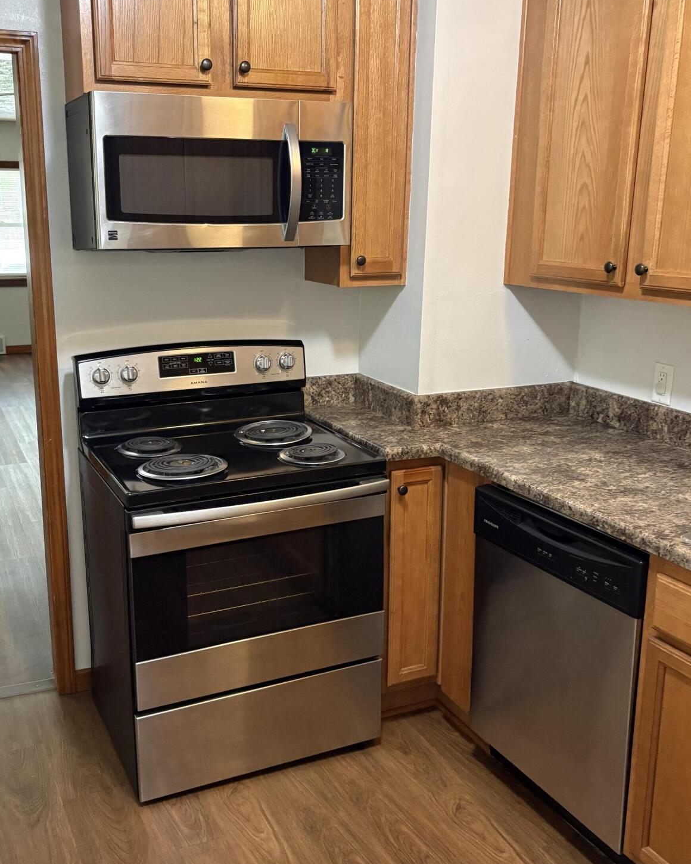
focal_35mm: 35
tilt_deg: -12.5
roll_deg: -0.4
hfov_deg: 42.1
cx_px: 285
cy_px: 425
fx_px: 895
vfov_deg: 51.5
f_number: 1.6
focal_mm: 5.96
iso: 400
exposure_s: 1/60
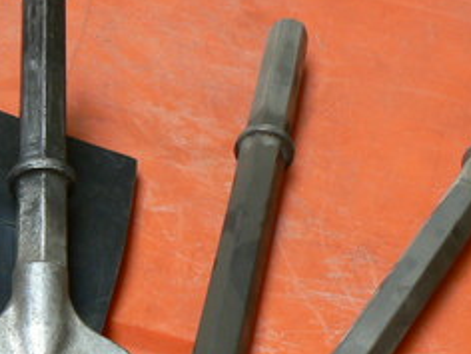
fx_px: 1279
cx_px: -40
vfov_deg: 15.6
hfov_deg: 20.0
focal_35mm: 94
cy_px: 280
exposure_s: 1/50
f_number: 2.8
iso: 80
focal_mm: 6
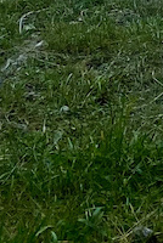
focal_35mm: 162
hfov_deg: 7.5
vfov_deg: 9.8
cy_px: -469
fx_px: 1096
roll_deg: +0.1
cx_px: 488
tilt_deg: -3.1
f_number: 1.8
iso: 32
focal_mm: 4.25
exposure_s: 1/4808
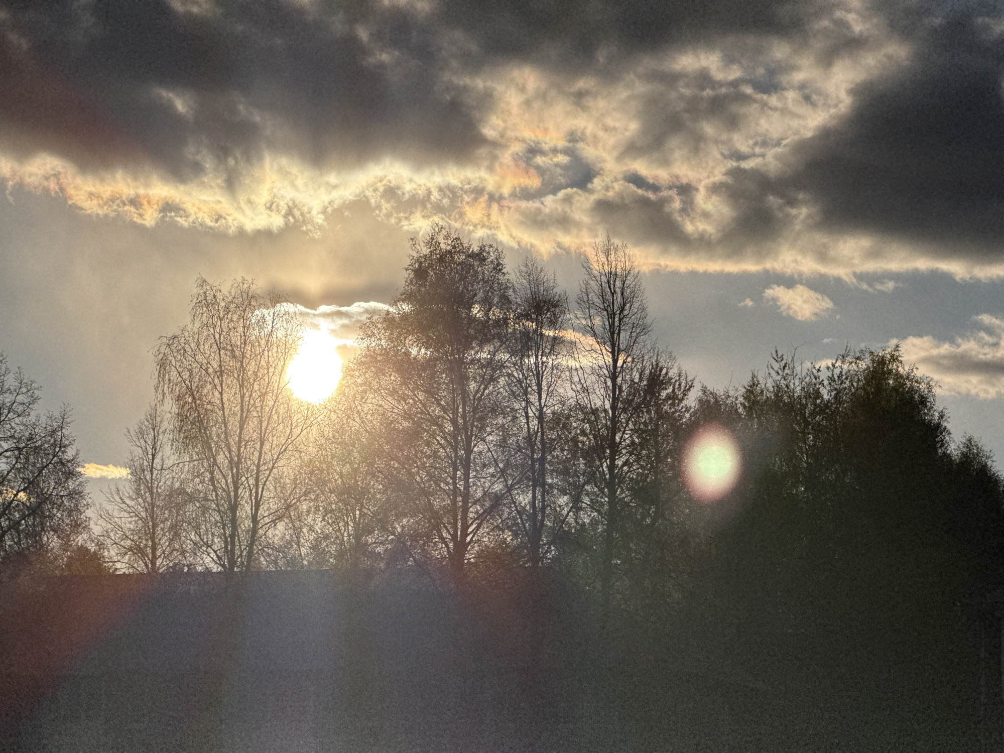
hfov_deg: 16.4
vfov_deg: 12.3
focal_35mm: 120
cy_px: 376
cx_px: 502
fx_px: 3480
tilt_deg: +4.7
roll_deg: -1.4
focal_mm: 15.66
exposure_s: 1/13158
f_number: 2.8
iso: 64
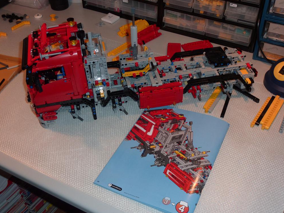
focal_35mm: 43
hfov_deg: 43.9
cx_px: 143
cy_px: 105
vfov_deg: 33.6
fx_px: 353
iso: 100
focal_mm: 6.9
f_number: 3.7
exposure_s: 1/30
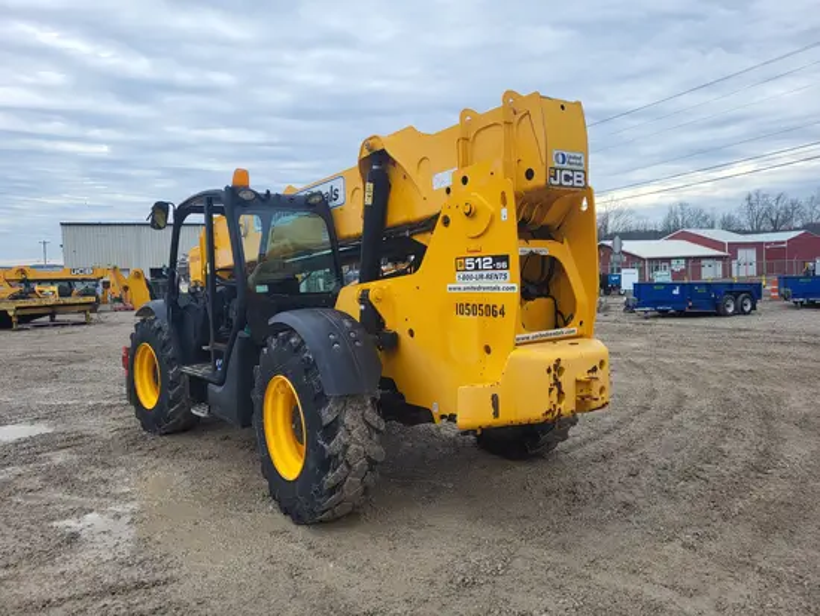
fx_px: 616
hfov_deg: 67.3
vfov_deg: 53.1
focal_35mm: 26
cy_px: 308
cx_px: 410
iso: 40
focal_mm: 5.4
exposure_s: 1/614
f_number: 1.8
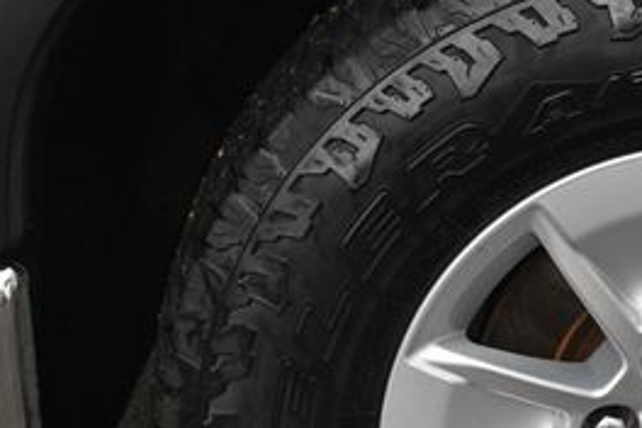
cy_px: 404
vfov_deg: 8.5
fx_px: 2853
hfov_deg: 12.6
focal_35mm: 160
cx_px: 705
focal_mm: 66
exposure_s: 1/60
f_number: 9
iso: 360
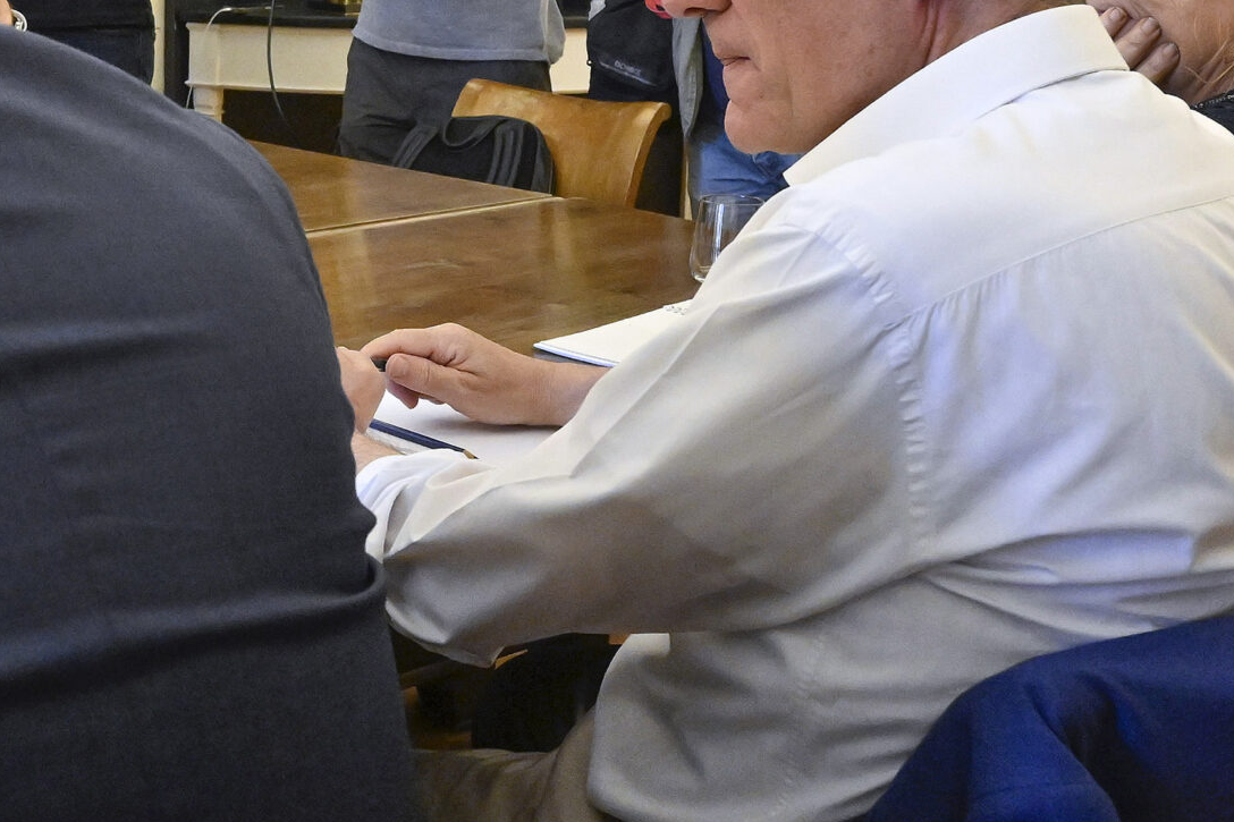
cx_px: 69
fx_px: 1371
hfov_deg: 43.2
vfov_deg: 33.3
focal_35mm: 40
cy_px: 323
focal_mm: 17
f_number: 5
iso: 4000
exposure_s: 1/250
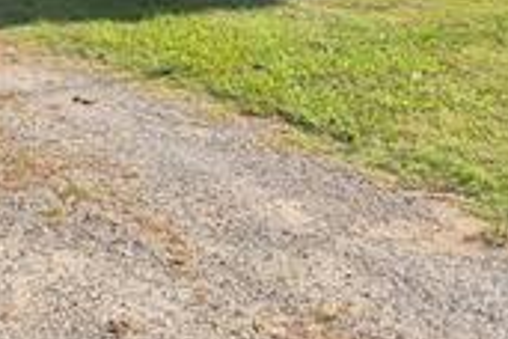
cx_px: 315
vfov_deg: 18.1
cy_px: -172
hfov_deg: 30.0
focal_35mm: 67
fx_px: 945
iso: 80
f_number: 1.8
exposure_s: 1/2936
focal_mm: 5.4
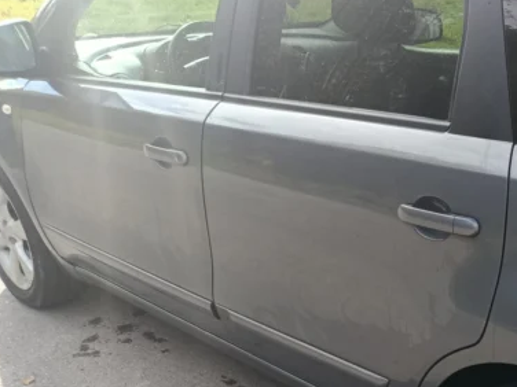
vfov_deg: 27.9
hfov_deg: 34.5
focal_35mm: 51
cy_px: 316
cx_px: 502
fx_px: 762
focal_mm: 5.24
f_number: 1.7
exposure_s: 1/150
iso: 50
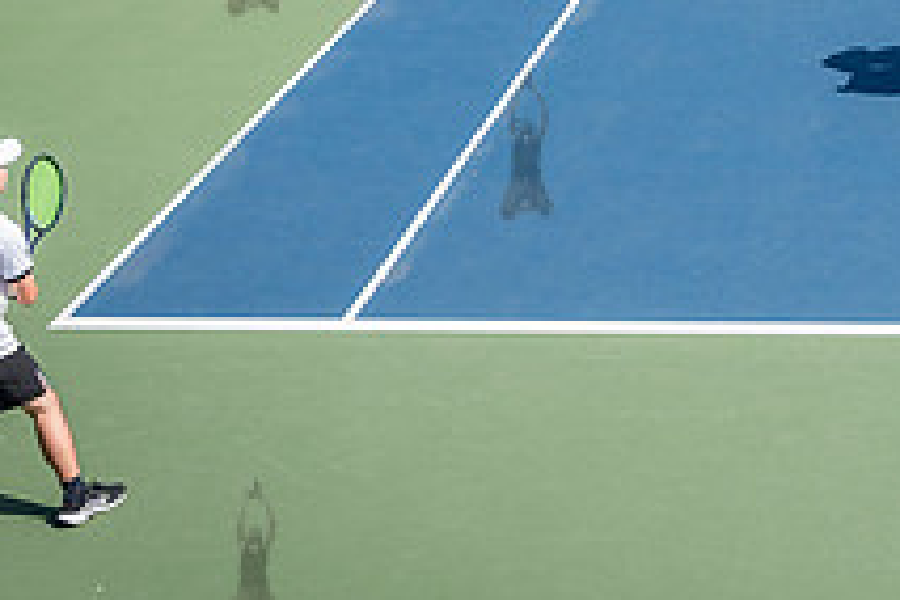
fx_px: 2325
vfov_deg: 14.4
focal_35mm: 93
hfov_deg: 20.6
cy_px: -61
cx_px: 1065
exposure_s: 1/1250
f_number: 4.5
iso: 200
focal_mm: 34
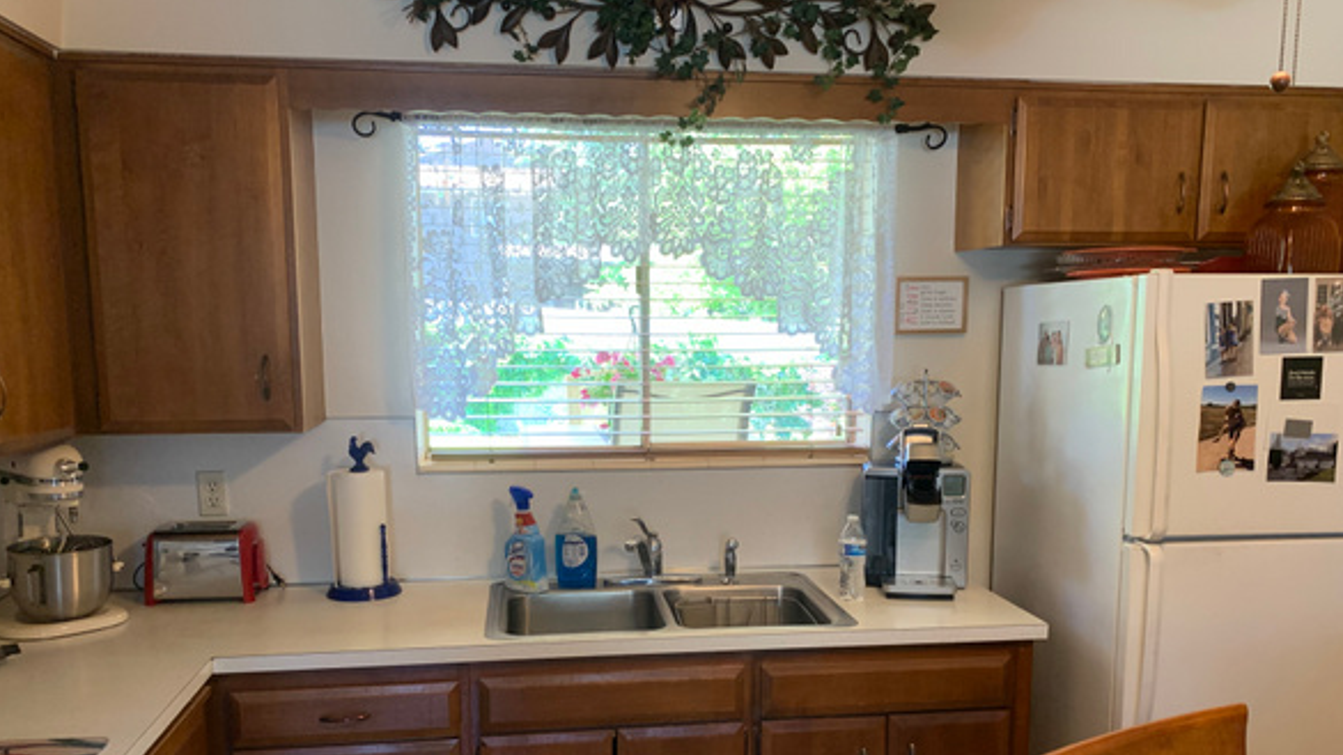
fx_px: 1104
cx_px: 670
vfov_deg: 37.4
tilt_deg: -6.8
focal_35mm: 31
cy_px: 498
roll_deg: -0.3
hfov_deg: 62.6
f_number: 1.8
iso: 125
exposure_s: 1/60
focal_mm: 4.25
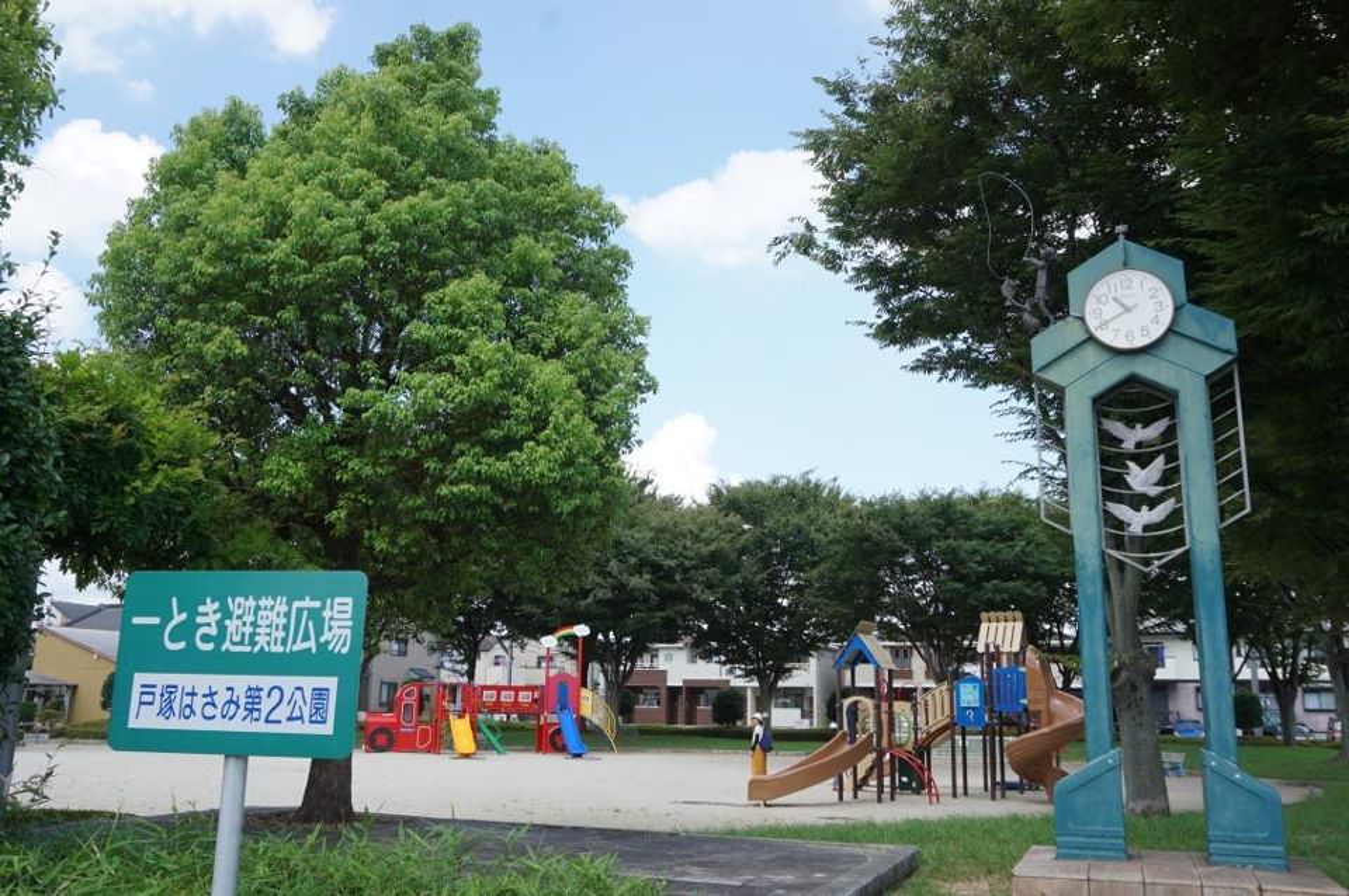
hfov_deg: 59.5
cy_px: 448
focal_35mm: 32
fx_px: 1179
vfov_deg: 41.6
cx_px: 674
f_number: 8
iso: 100
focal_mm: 21
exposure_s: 1/125
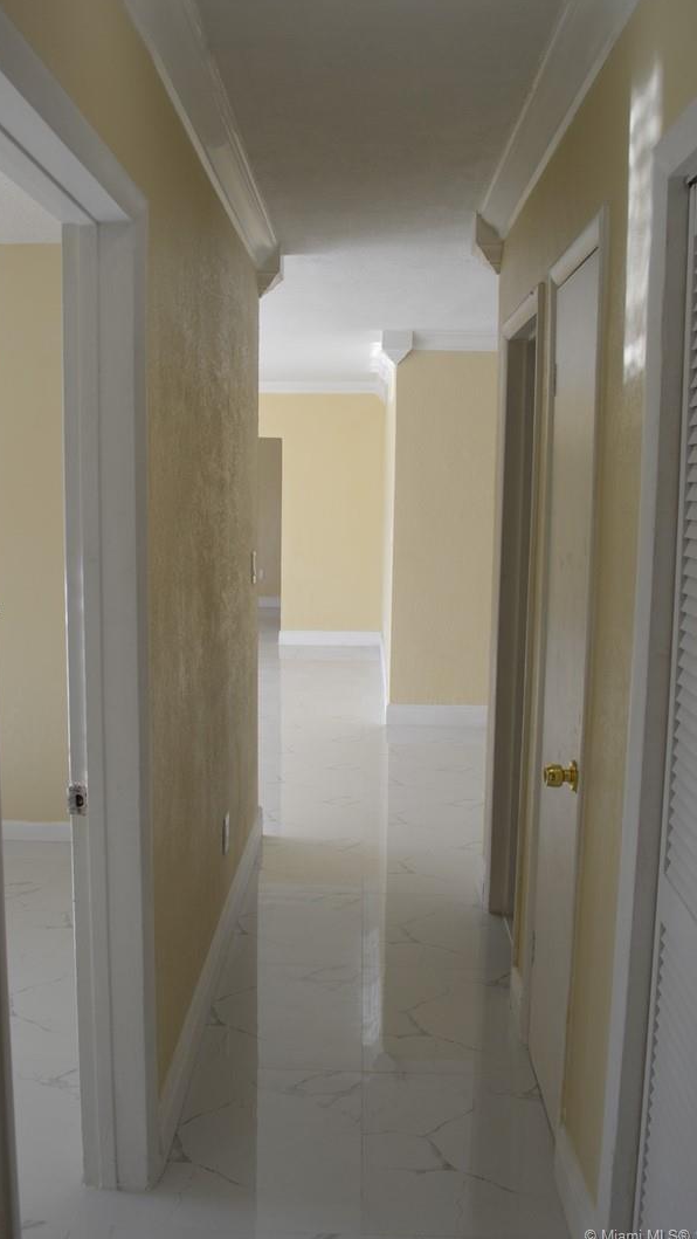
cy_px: 611
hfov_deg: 40.2
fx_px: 952
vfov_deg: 66.1
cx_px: 334
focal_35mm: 29
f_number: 5.6
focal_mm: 18
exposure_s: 1/125
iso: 250
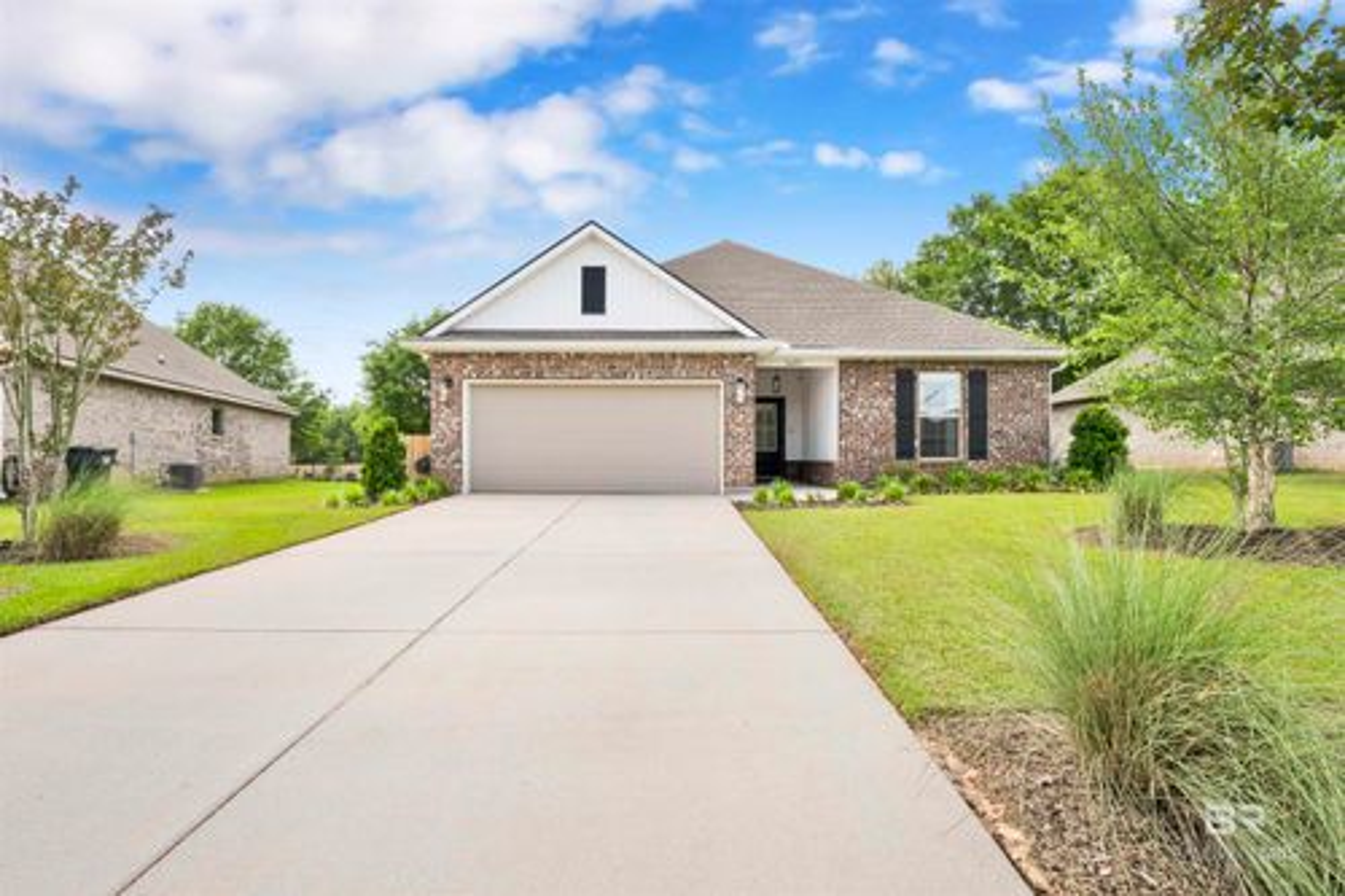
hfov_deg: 91.6
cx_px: 672
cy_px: 448
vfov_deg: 68.8
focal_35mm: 18
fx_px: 654
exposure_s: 1/500
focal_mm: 17.5
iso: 400
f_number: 11
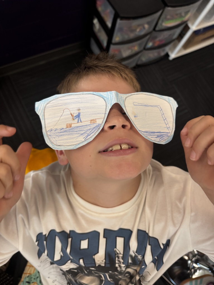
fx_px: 198
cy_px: 142
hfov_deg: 56.8
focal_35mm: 24
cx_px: 107
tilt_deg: -71.8
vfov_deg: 71.6
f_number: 1.78
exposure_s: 1/60
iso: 200
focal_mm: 6.76
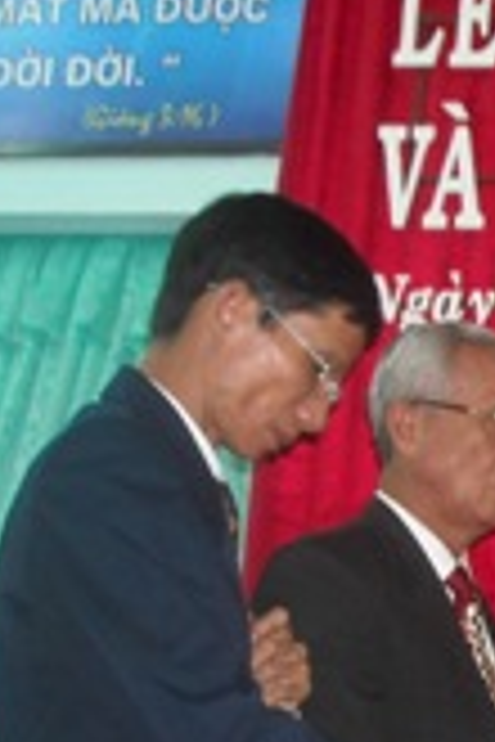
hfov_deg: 12.6
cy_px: 670
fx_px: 2042
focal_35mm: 99
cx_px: 878
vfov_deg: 20.2
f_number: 2.8
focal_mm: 5.7
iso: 200
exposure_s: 1/60
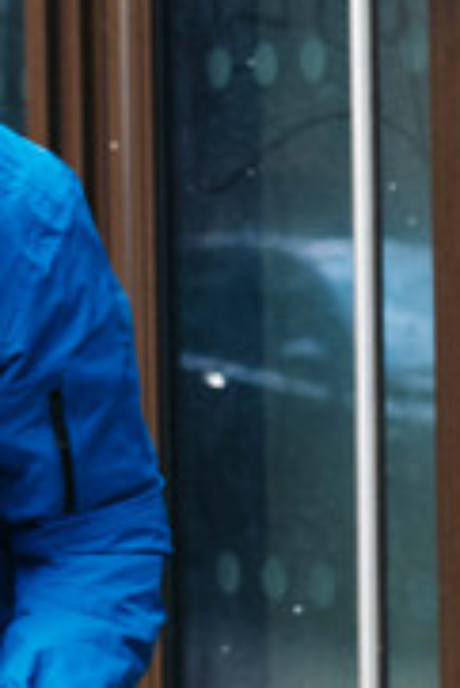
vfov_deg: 11.0
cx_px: -162
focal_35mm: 187
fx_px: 3577
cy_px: 312
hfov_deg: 7.3
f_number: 2
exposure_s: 1/320
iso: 200
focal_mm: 35
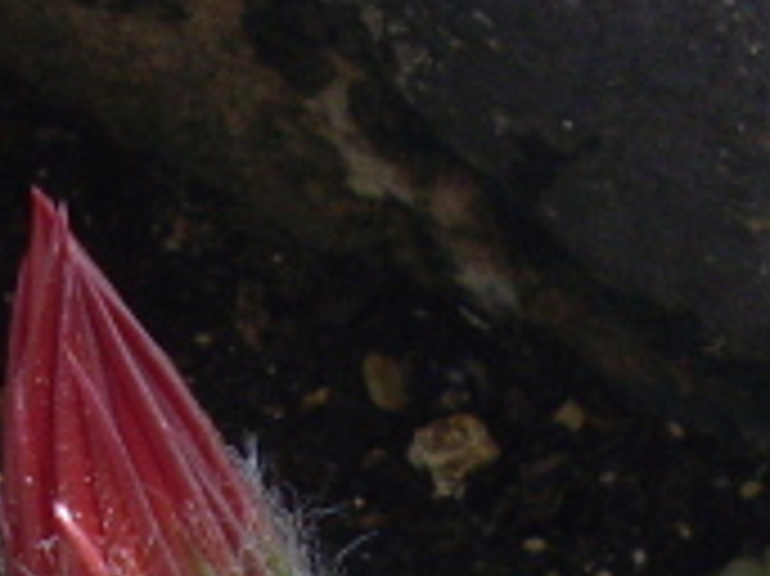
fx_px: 3957
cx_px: 369
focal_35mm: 178
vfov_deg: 7.8
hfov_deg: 11.1
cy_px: 1274
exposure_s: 1/90
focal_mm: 6.3
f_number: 7.7
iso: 80
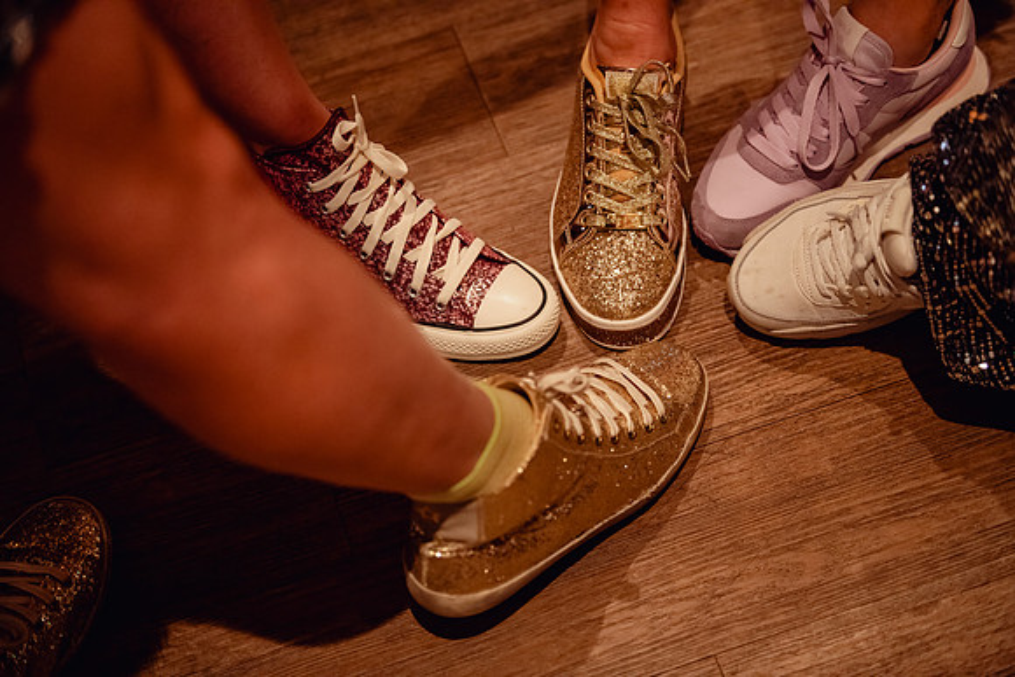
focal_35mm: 70
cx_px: 508
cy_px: 338
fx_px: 1974
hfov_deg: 28.8
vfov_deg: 19.5
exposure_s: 1/125
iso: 6400
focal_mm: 70
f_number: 2.8
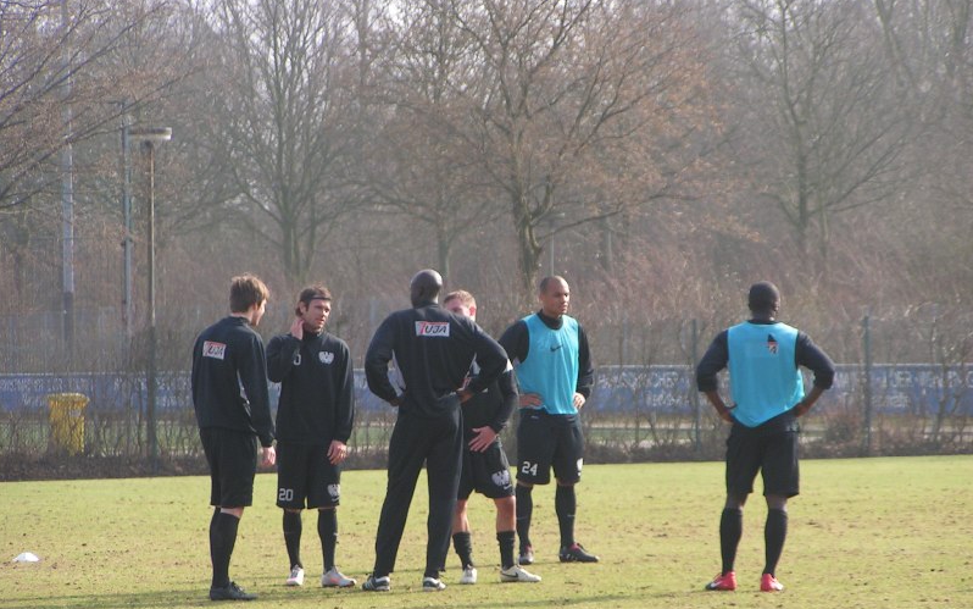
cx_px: 486
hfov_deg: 9.6
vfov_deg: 6.0
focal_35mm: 219
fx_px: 5808
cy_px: 354
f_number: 3.5
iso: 50
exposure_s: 1/400
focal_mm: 31.5
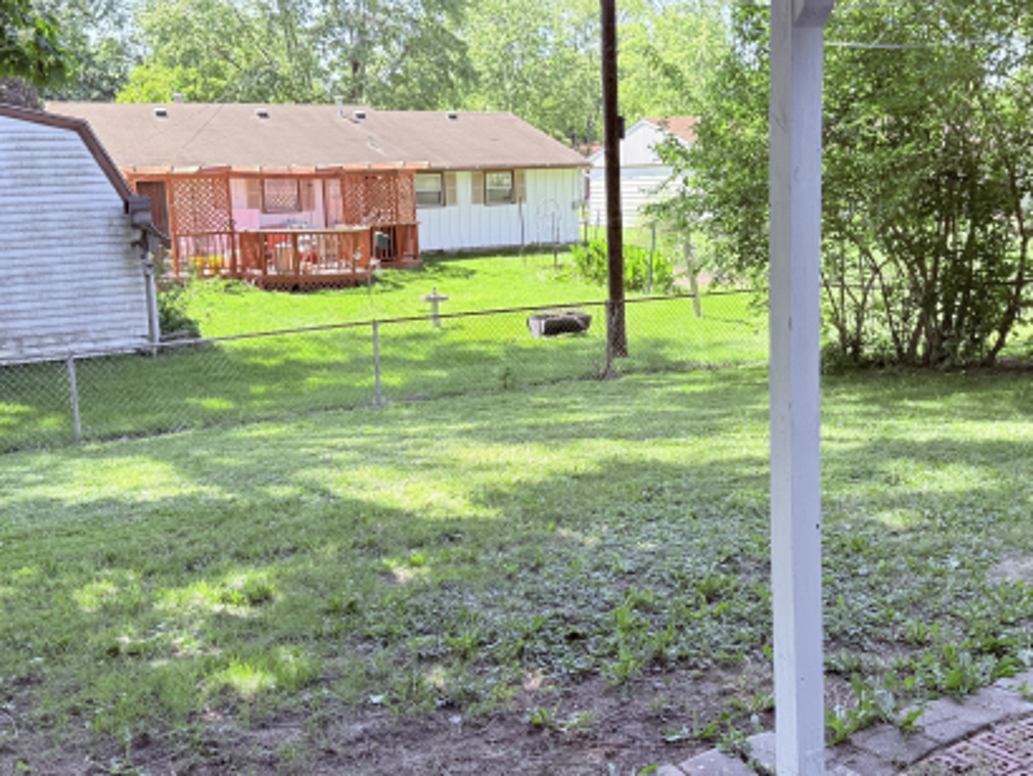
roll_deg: +1.7
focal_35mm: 39
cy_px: 373
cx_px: 588
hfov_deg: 47.7
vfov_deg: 36.9
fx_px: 1165
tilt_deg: -10.2
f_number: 1.78
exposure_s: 1/612
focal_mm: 6.76
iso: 100
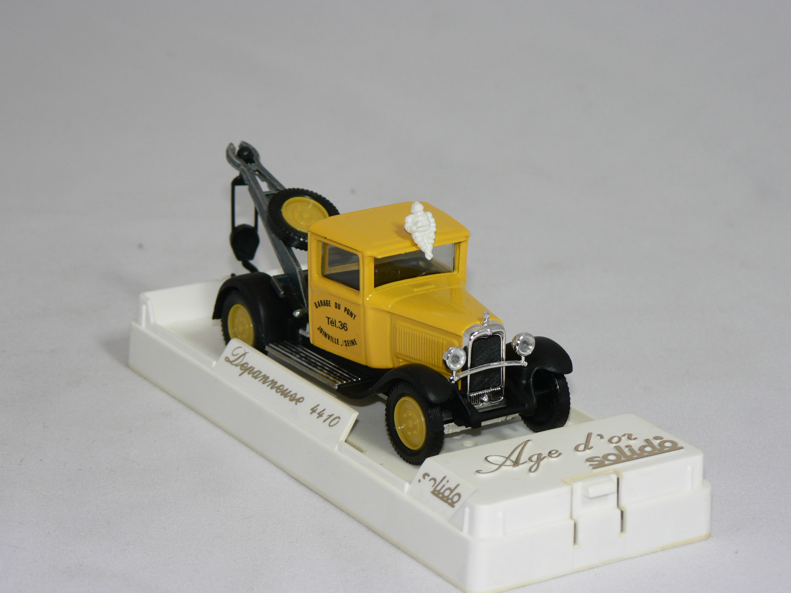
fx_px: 2719
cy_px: 296
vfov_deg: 12.5
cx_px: 396
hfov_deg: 16.6
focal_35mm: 119
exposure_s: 1/60
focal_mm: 19.9
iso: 80
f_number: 3.2
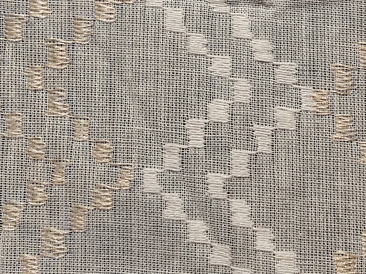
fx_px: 825
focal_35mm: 78
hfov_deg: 24.6
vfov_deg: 18.7
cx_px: 292
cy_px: 47
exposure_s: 1/100
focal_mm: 2.78
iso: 80
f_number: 2
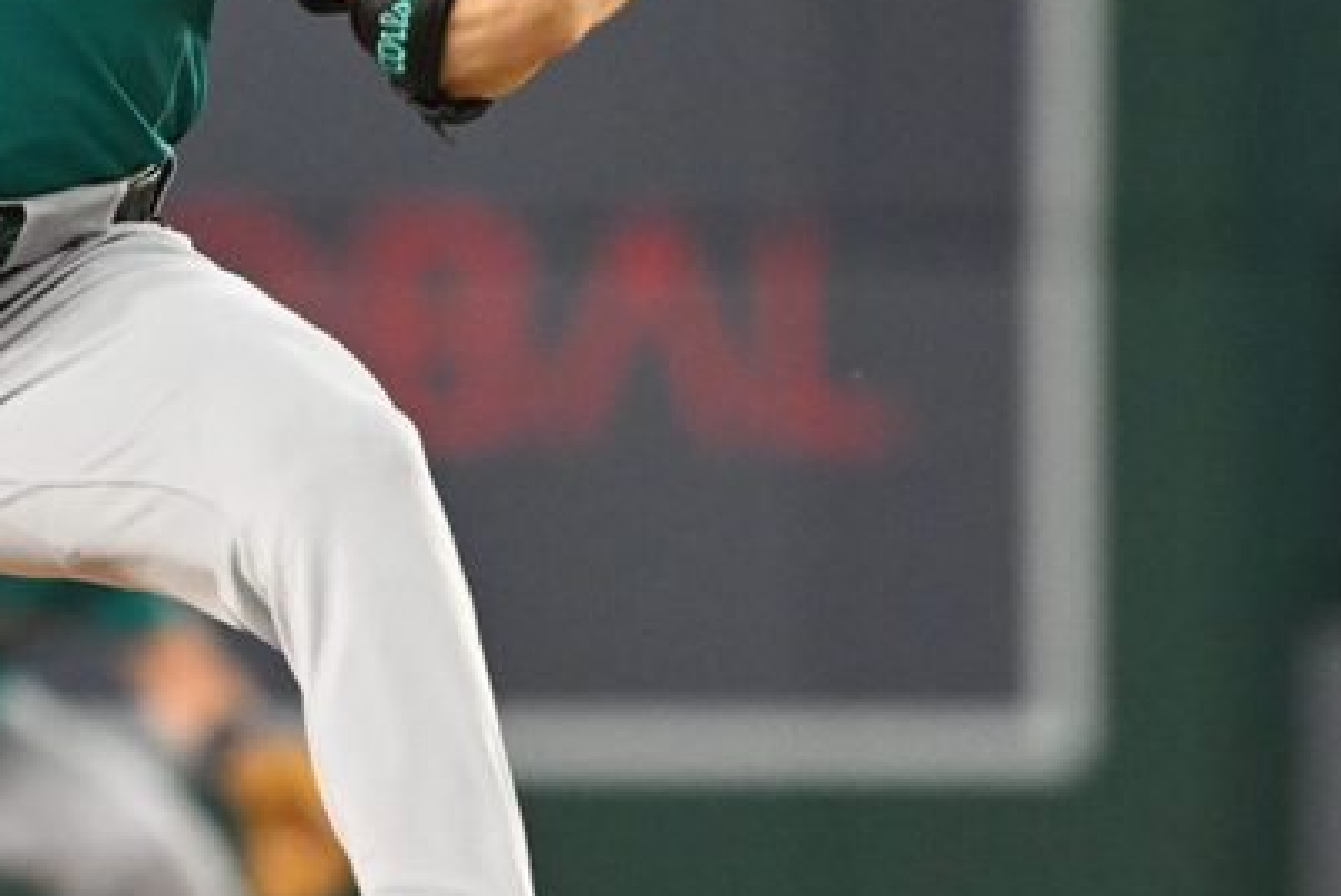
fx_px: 33436
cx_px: 161
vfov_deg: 1.5
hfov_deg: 2.3
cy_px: 57
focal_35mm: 897
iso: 5000
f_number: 4
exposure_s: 1/2000
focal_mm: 300
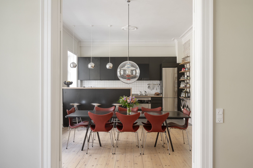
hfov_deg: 63.7
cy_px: 84
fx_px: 204
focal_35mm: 29
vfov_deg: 44.9
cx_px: 126
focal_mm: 29
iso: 100
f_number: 11
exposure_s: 1/1.67
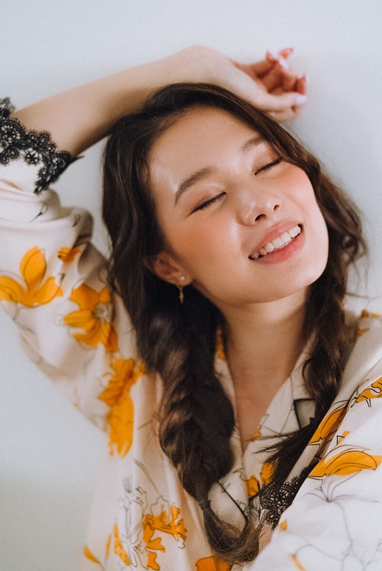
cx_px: 227
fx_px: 1080
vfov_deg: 29.6
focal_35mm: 68
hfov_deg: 20.0
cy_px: 268
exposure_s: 1/250
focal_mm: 50
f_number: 1.4
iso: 80
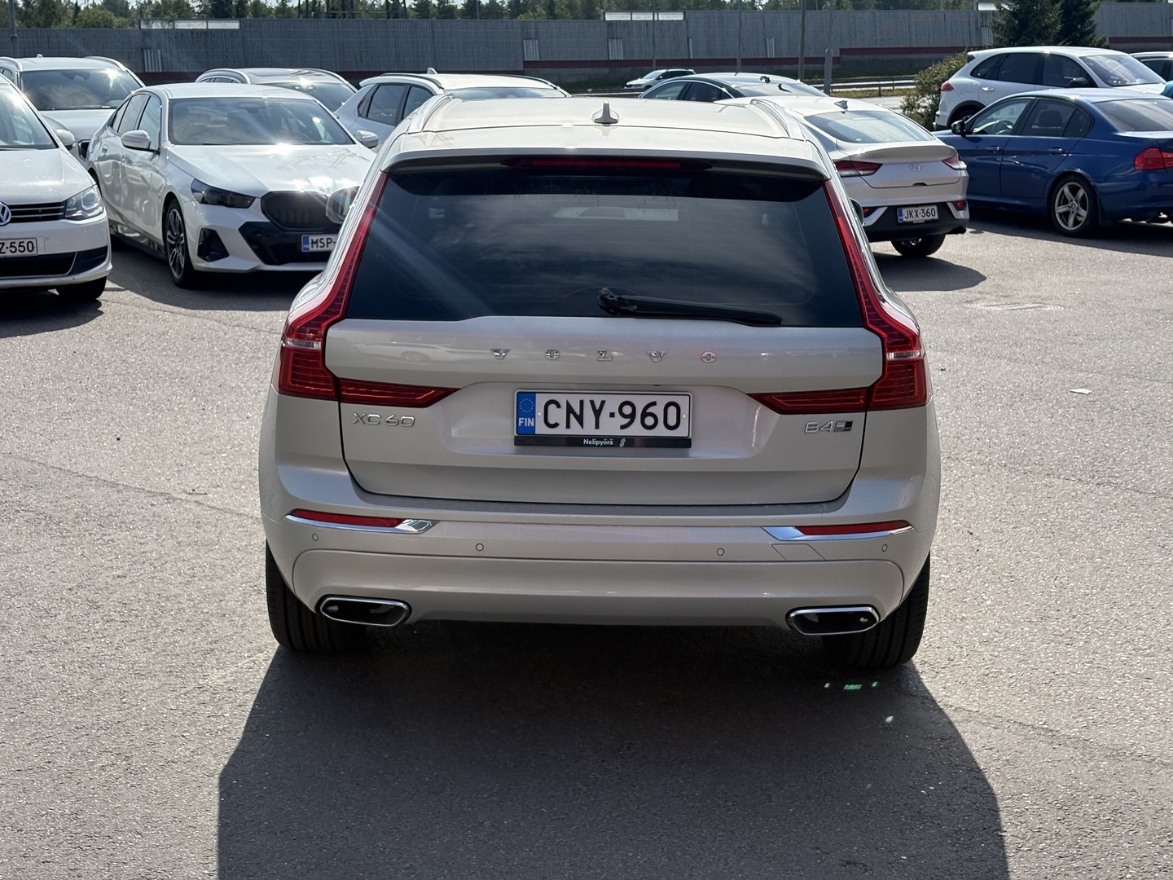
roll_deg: +0.7
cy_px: 440
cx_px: 586
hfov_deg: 36.8
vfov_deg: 28.0
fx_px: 1762
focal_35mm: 52
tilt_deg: -12.0
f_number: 1.6
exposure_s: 1/4065
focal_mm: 5.96
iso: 50
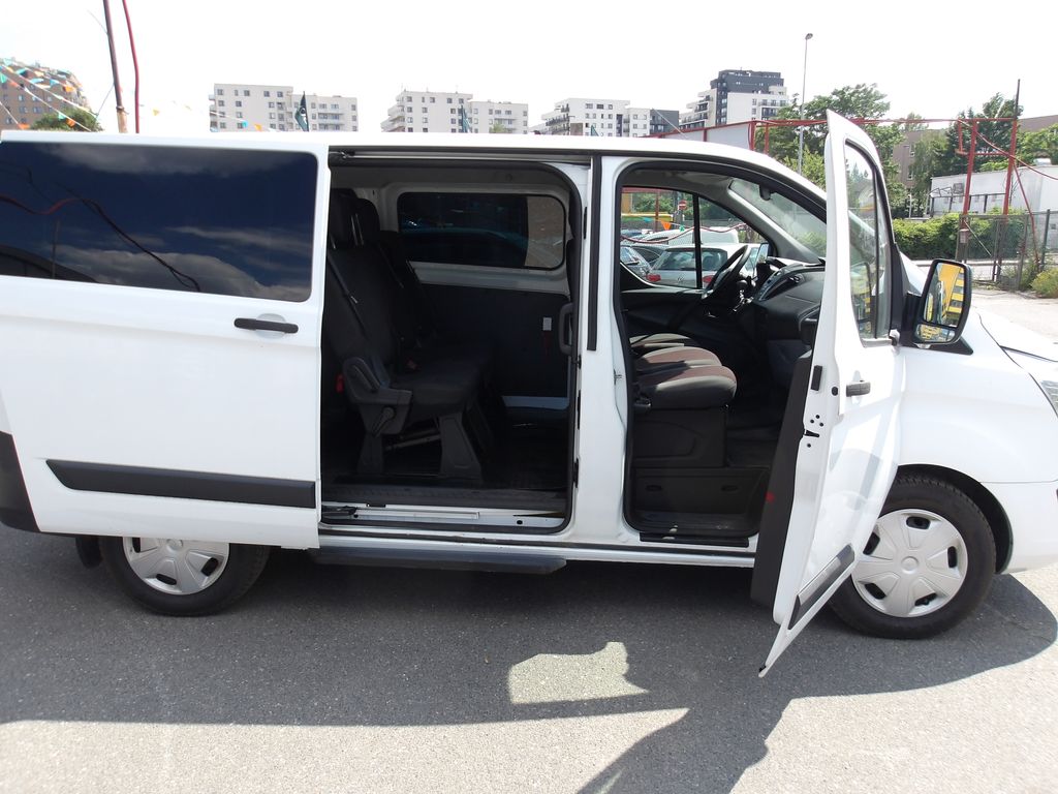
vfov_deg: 51.4
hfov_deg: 65.3
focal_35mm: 27
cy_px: 397
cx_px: 529
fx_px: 825
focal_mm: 4.9
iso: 100
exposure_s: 1/622
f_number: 3
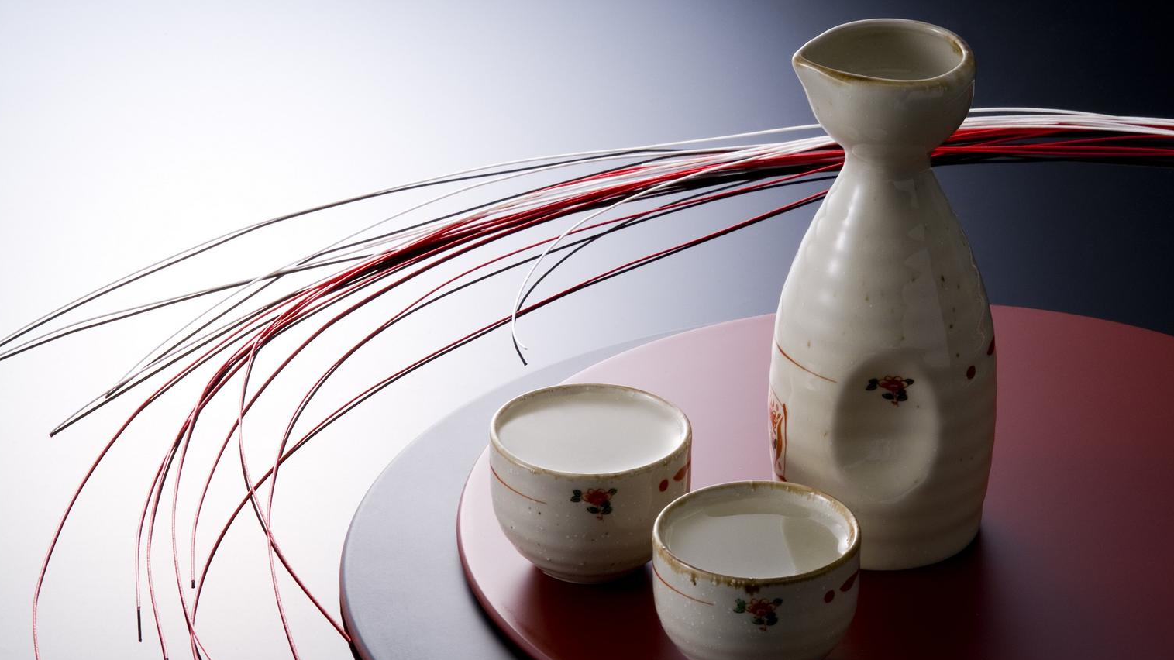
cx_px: 609
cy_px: 352
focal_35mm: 175
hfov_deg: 12.3
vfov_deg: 6.9
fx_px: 5447
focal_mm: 105
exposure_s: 1/125
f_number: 22
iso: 100
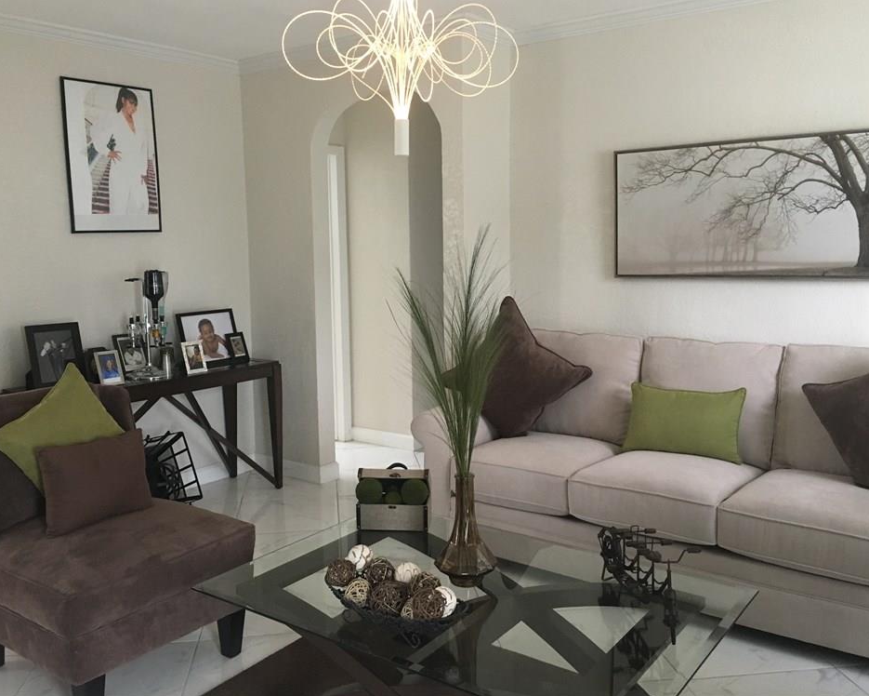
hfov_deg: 57.2
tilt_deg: -6.0
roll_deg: +1.0
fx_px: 797
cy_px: 341
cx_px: 427
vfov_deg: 47.1
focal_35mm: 31
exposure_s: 1/33
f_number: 2.2
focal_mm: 4.15
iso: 200
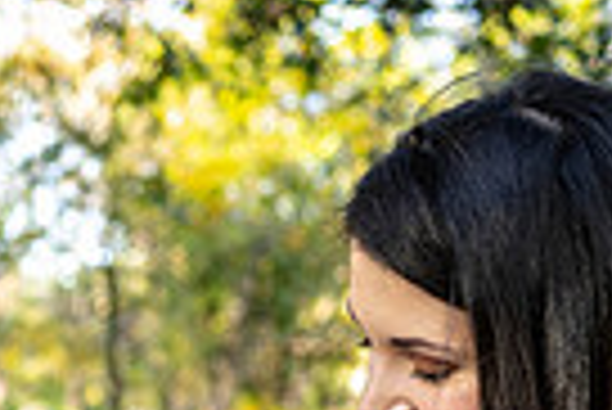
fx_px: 2536
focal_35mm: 149
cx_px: -302
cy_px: 737
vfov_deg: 8.8
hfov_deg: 13.0
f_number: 2.8
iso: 160
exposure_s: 1/200
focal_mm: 35
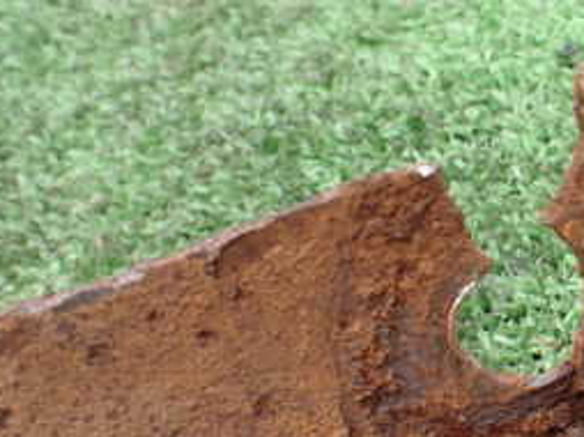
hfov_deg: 25.5
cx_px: 637
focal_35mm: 71
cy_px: 260
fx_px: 1197
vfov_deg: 20.7
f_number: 3.2
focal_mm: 5.4
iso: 100
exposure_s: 1/250
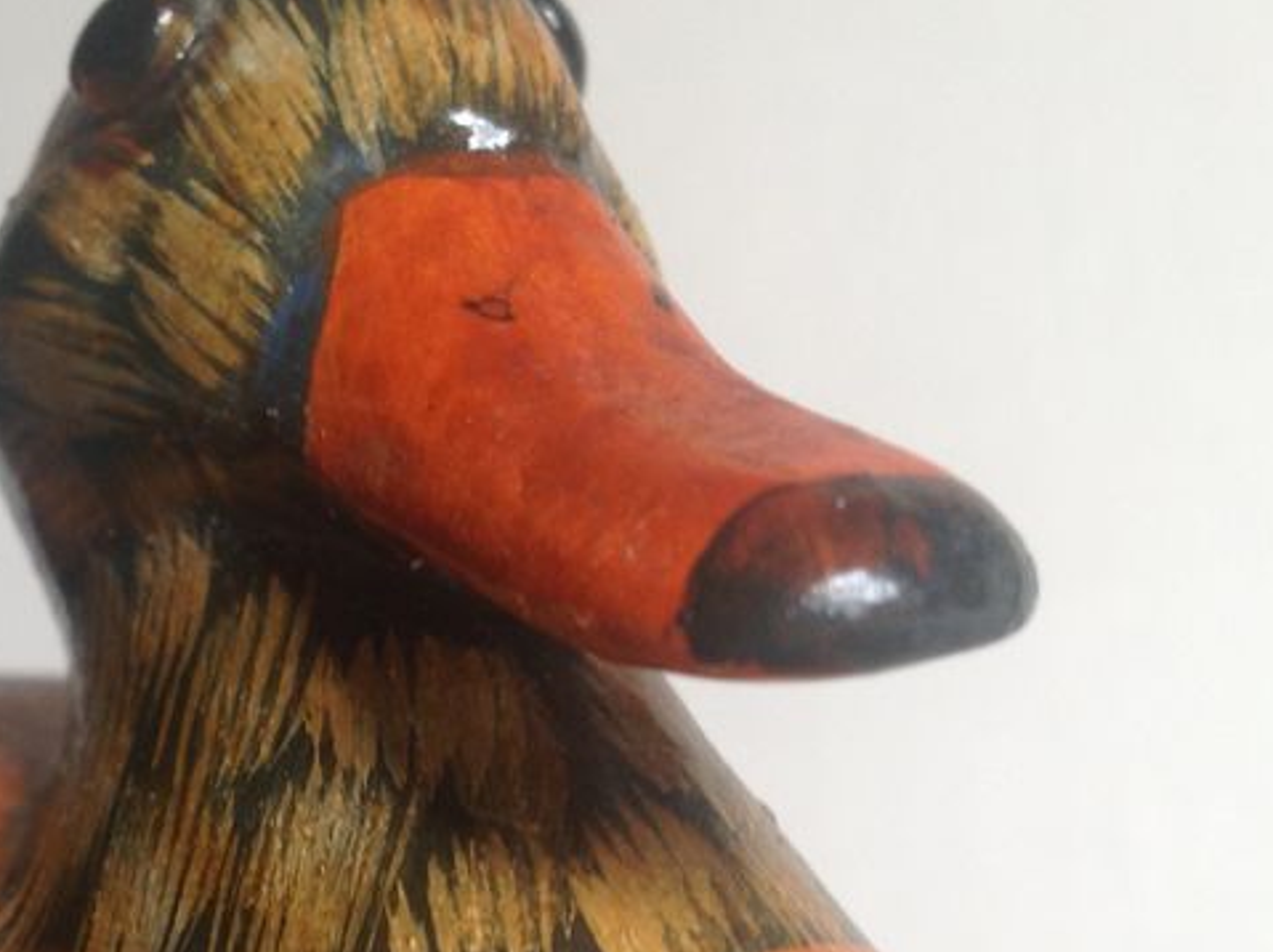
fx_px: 2681
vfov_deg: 19.8
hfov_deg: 26.3
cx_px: 290
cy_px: 820
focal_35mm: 73
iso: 50
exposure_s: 1/15
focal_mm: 4.28
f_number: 2.4
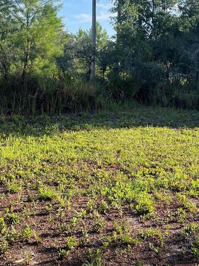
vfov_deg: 34.3
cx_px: 114
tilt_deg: -8.4
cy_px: 135
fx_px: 429
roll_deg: -1.7
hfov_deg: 26.1
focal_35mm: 56
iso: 50
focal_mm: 4.2
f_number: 1.6
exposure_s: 1/1595
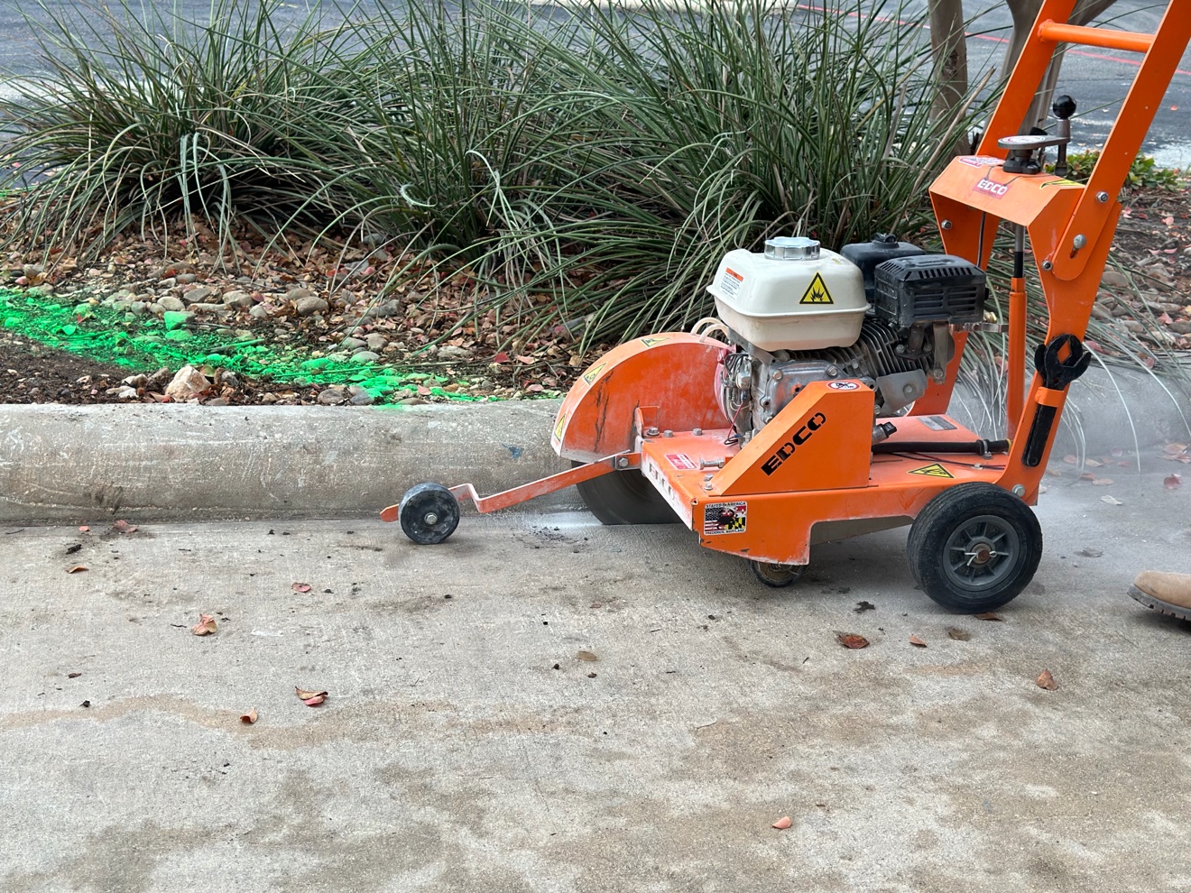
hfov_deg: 39.7
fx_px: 1651
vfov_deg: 30.3
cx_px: 596
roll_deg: -2.6
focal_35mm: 48
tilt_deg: -17.8
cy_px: 446
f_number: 1.78
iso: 64
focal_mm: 6.86
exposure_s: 1/496
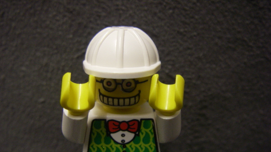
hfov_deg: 48.4
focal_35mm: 42
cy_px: 101
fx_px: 302
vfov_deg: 28.2
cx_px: 135
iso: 200
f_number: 3.3
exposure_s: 1/4
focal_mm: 6.3
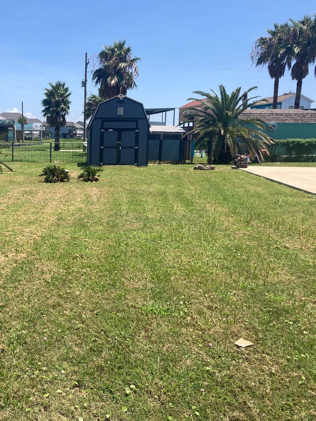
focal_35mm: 38
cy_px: 213
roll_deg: -1.0
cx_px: 61
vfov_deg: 49.0
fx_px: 462
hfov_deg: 36.4
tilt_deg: -7.2
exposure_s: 1/1845
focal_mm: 3.99
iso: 20
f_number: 1.8
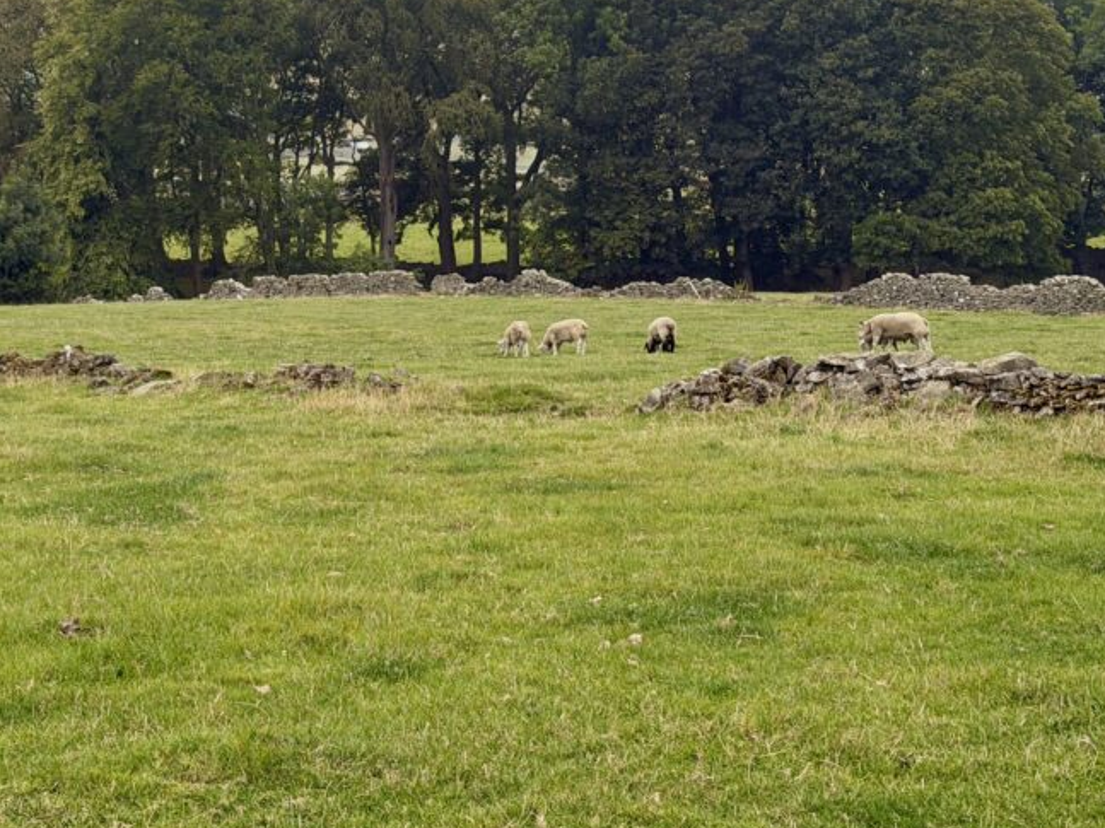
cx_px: 381
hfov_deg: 25.5
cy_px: 222
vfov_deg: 19.3
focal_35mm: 76
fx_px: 2426
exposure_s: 1/60
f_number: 1.78
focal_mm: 6.76
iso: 100
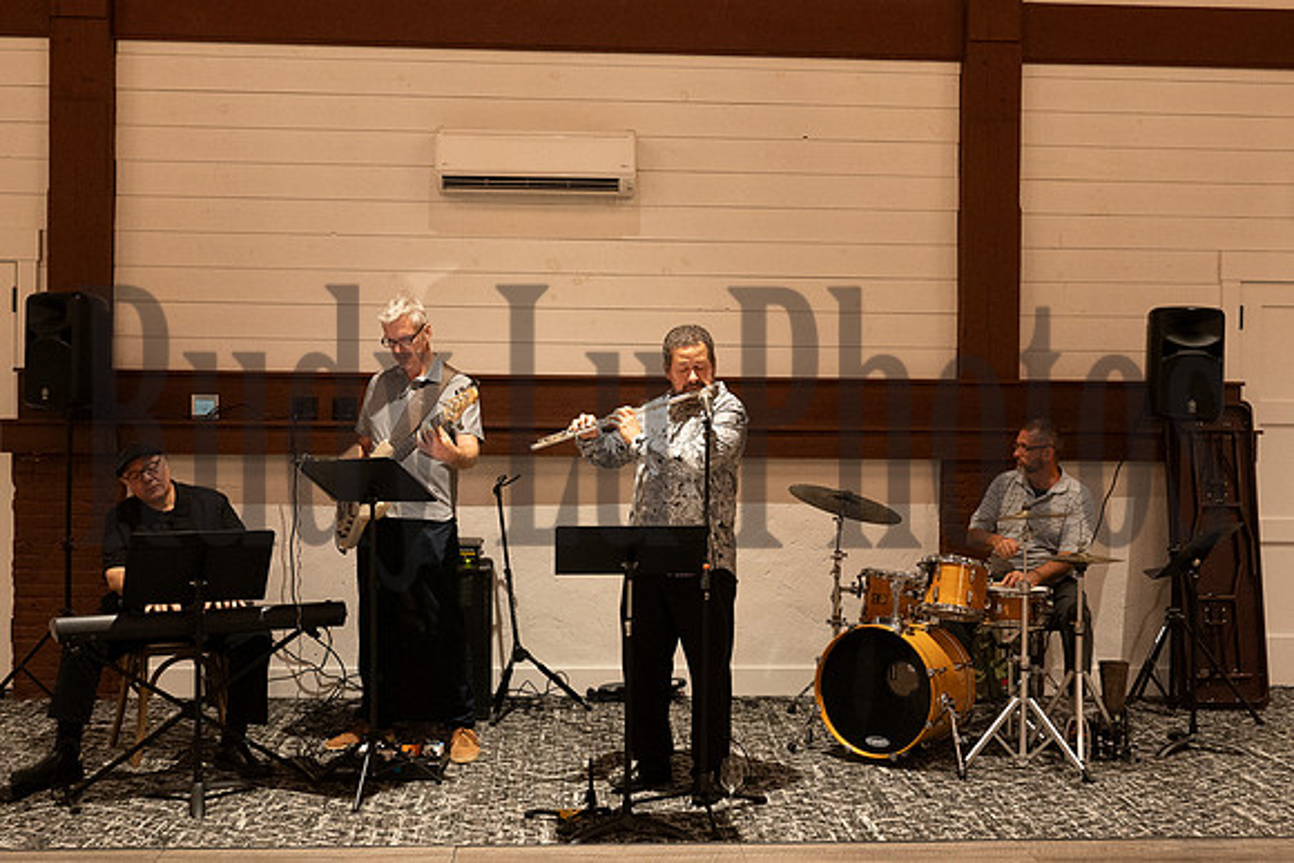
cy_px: 432
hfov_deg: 50.7
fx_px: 1366
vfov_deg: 35.1
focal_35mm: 38
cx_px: 647
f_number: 4
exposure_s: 1/125
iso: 5000
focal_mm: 25.5
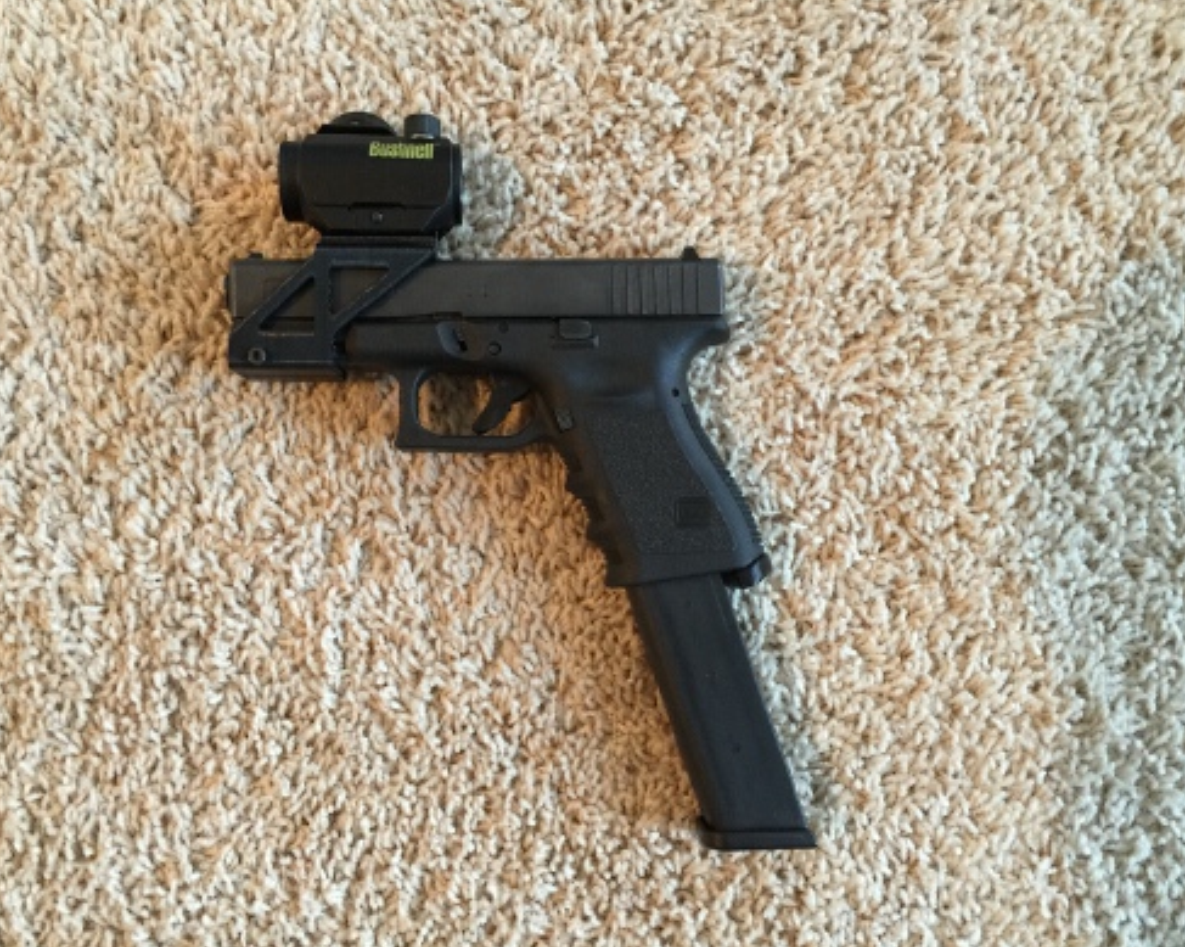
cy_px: 470
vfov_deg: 47.1
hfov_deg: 57.2
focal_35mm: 31
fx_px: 1087
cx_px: 575
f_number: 2.2
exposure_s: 1/10
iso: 100
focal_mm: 4.15
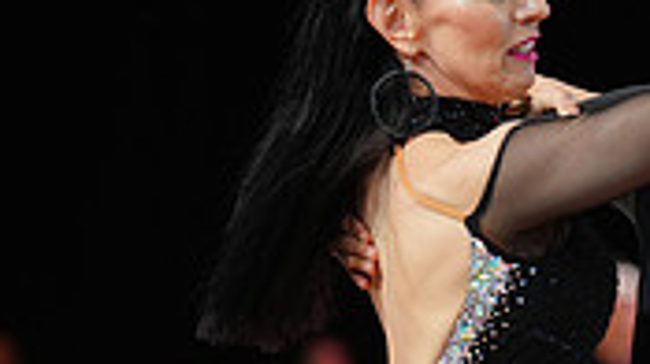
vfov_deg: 2.4
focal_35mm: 507
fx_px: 8729
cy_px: 620
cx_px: 641
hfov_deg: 4.3
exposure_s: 1/400
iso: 800
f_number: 2.8
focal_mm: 146
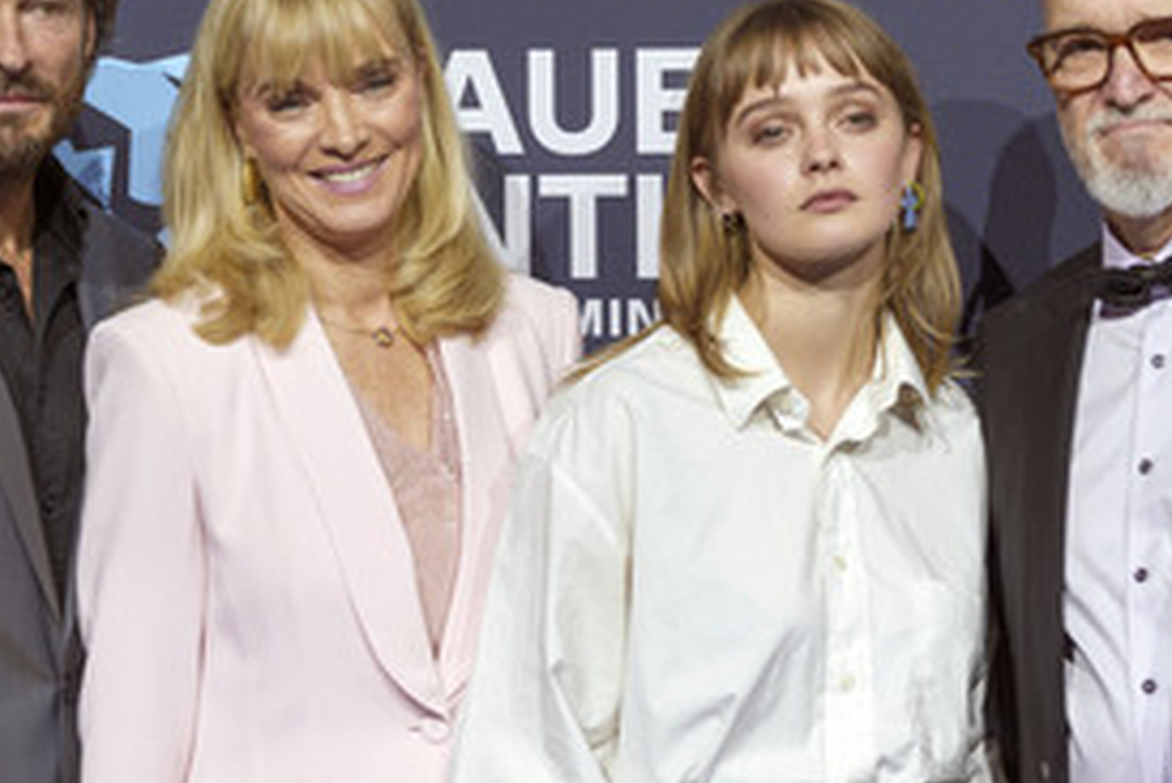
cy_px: 342
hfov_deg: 17.8
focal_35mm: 115
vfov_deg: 11.9
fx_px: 3746
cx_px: 618
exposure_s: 1/250
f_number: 4.5
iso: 800
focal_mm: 70
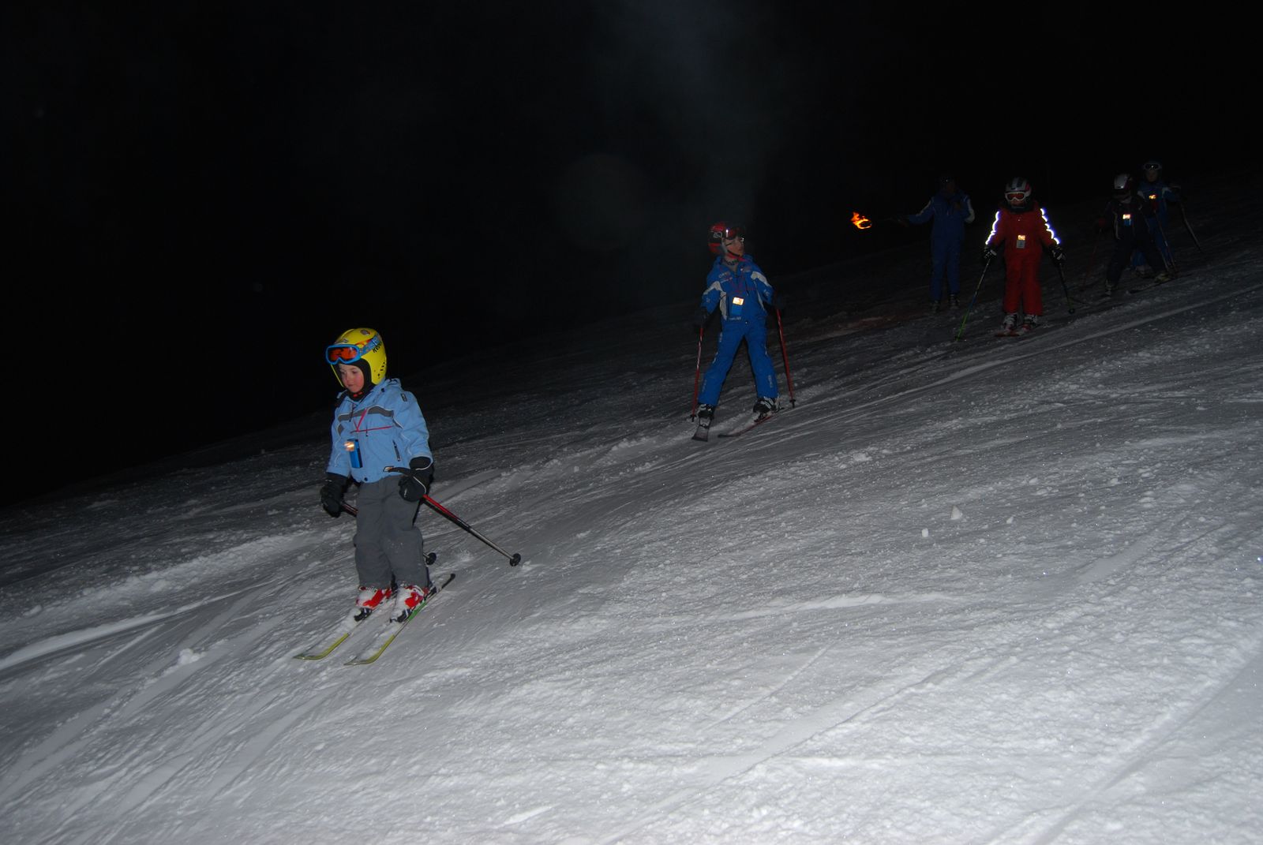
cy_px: 422
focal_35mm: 30
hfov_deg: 61.9
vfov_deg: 43.7
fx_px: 1054
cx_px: 632
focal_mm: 20
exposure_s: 1/60
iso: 200
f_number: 3.8
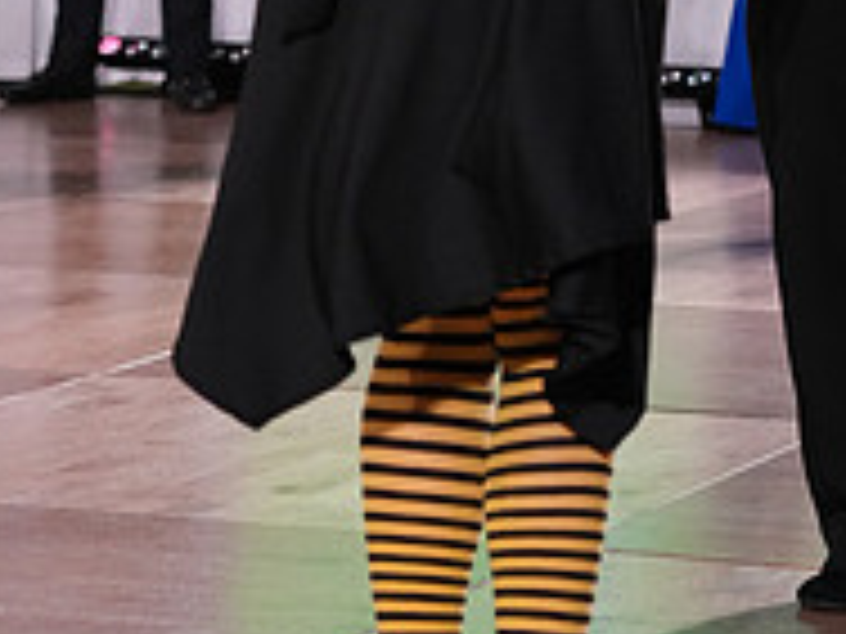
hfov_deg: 10.2
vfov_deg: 7.6
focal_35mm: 193
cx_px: 808
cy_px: -234
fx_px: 4717
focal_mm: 65
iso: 2500
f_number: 4
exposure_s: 1/500
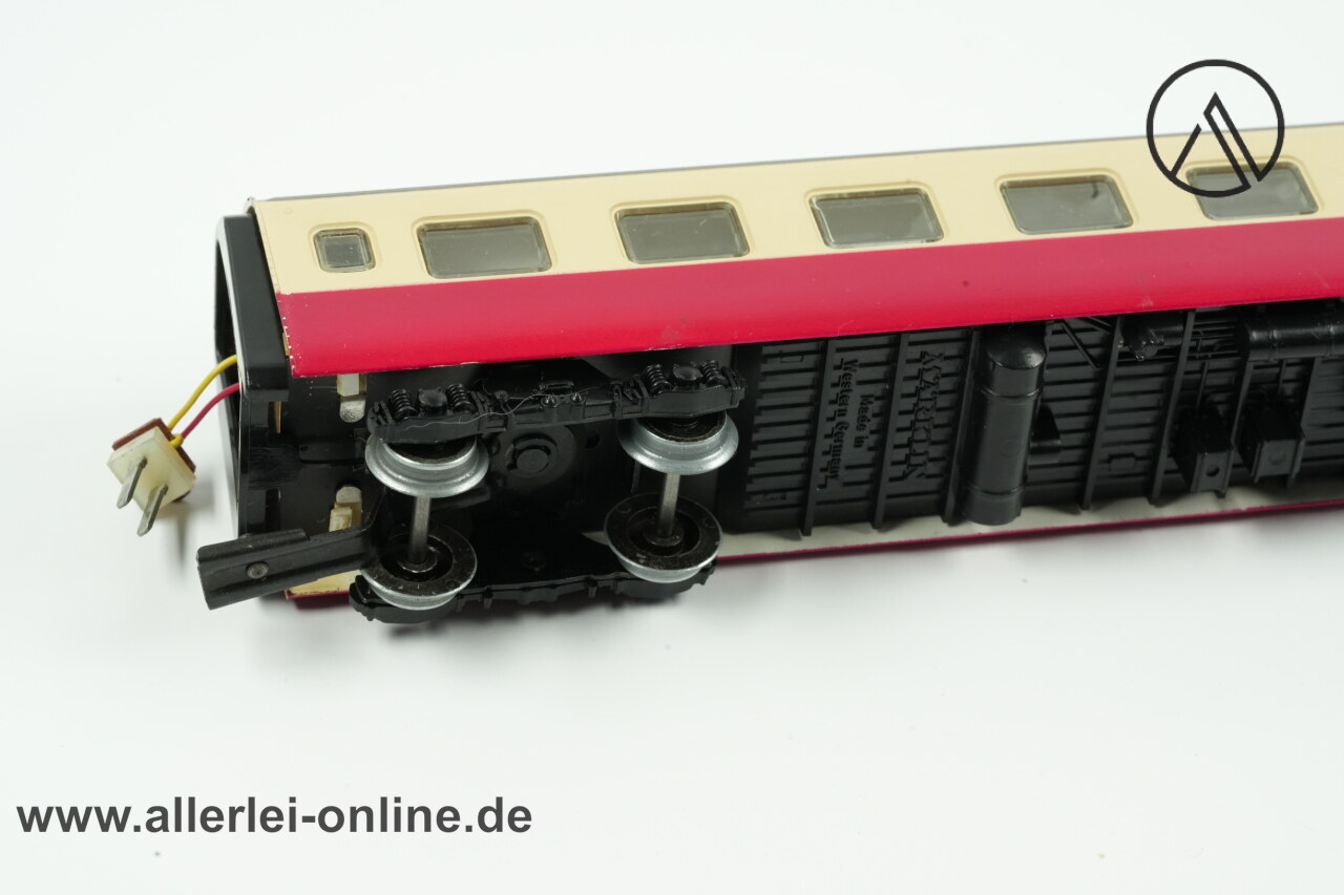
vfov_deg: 15.2
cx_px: 672
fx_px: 3359
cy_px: 448
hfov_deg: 22.6
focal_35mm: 90
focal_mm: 90
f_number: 16
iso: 2500
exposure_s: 1/30
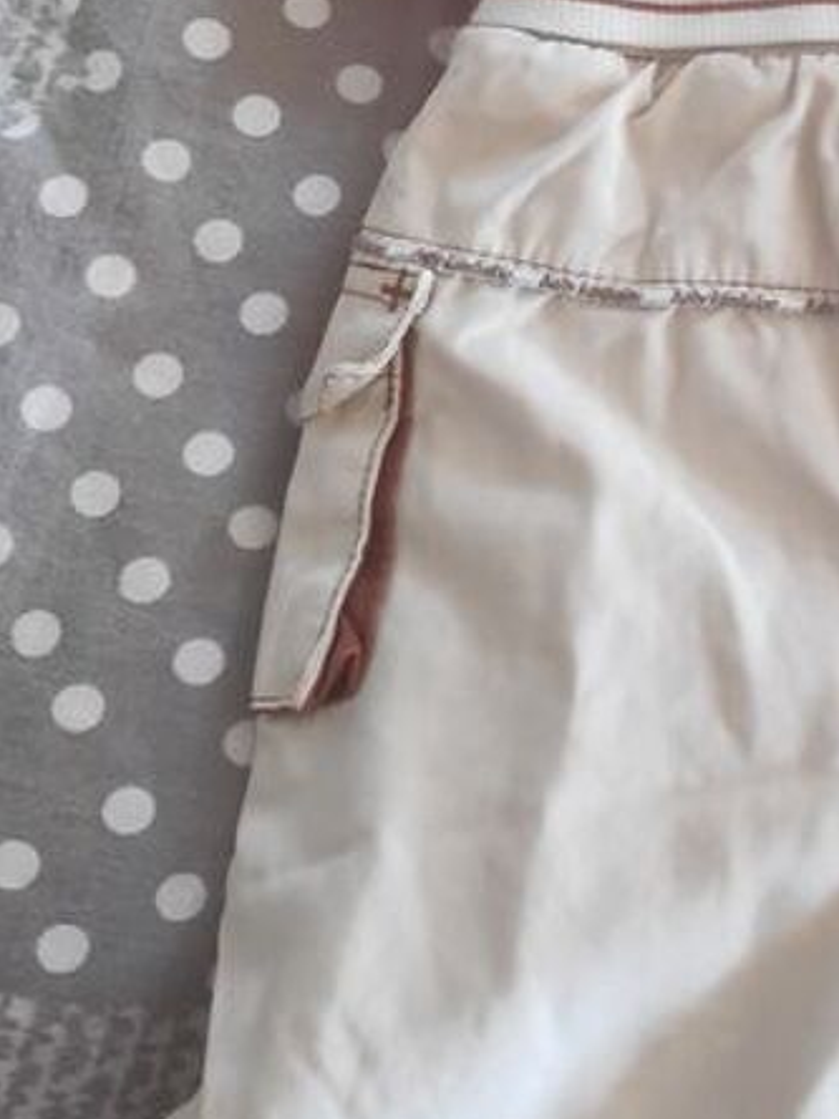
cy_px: 32
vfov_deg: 30.2
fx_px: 1939
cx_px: 932
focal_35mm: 60
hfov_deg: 22.9
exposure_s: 1/50
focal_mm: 3.94
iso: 512
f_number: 1.9
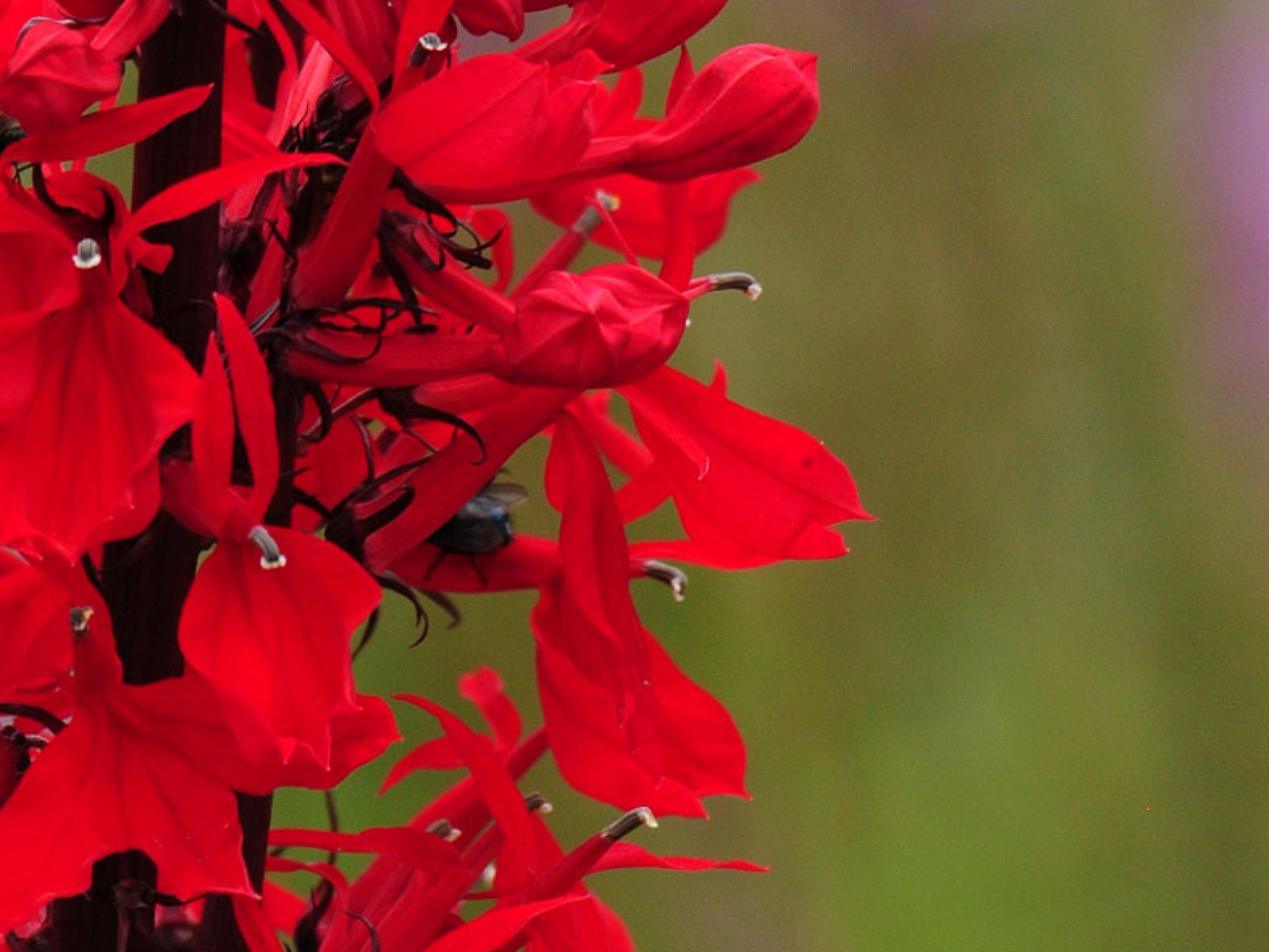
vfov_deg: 1.2
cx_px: 187
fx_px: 46792
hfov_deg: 1.6
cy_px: 736
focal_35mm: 1276
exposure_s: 1/320
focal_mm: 340
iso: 400
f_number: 9
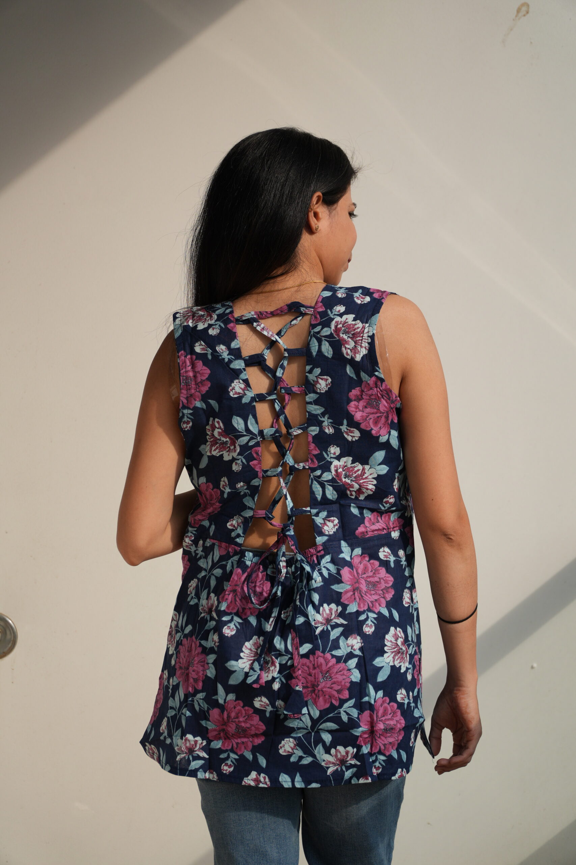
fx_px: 2663
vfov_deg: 18.4
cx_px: 288
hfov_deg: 12.3
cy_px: 432
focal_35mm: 111
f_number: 4
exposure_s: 1/1000
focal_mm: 74
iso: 160
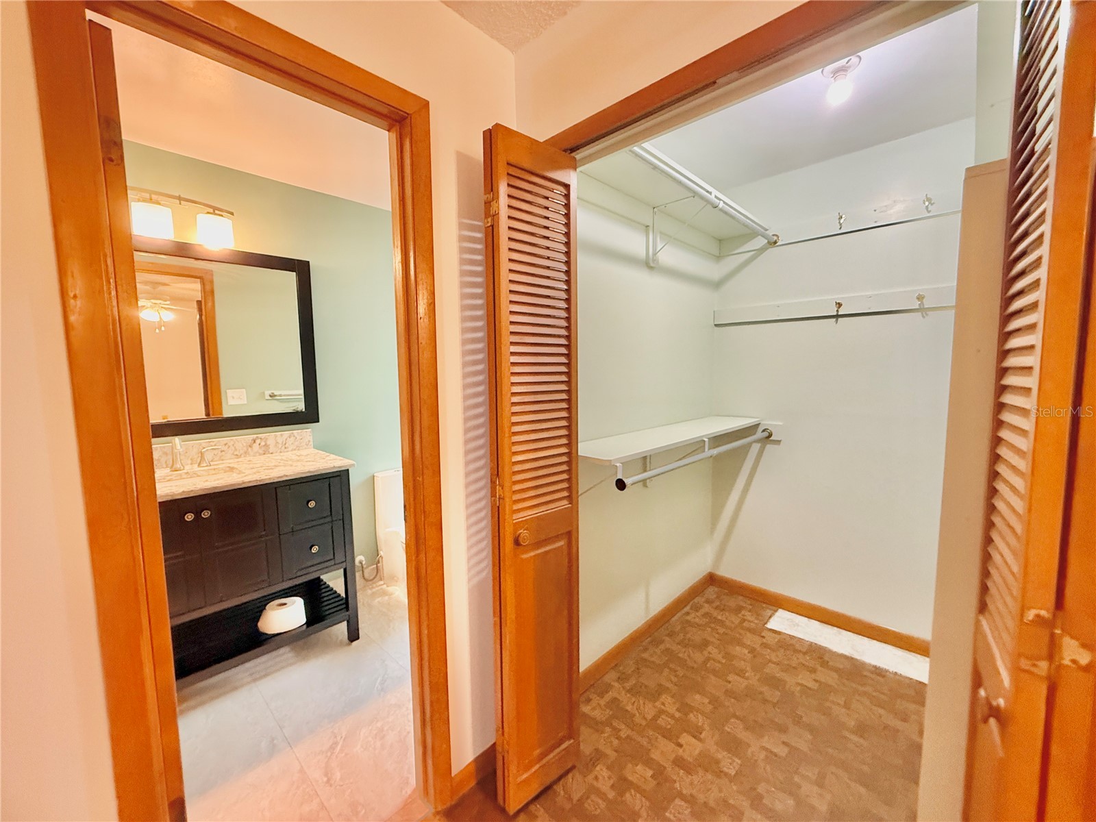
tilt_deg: -6.2
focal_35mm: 14
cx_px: 548
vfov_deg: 85.7
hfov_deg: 102.1
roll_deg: -0.2
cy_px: 411
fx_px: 443
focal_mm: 2.22
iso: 640
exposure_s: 1/60
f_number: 2.2
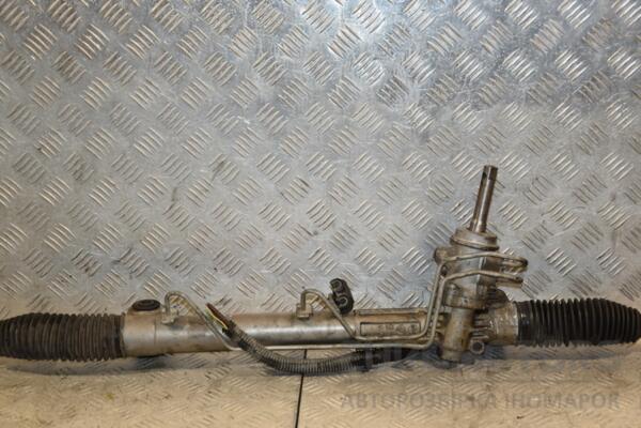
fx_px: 1202
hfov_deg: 29.9
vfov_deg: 20.2
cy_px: 214
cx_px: 320
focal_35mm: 68
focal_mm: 45
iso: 800
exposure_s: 1/160
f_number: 4.8
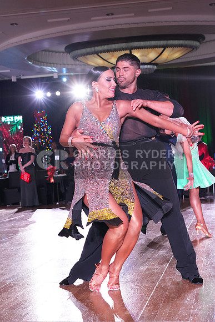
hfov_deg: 21.6
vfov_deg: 31.9
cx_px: 108
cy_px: 161
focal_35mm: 63
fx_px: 564
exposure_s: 1/200
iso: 4000
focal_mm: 63
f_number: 5.6
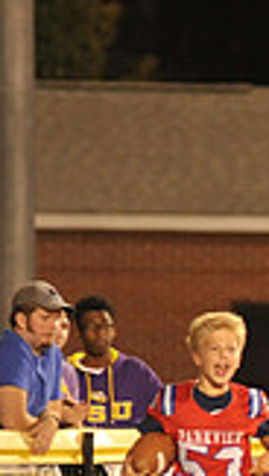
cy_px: 482
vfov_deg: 2.9
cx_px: 567
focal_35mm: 746
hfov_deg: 1.6
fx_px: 9435
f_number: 2.8
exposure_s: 1/200
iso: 2000
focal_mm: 200
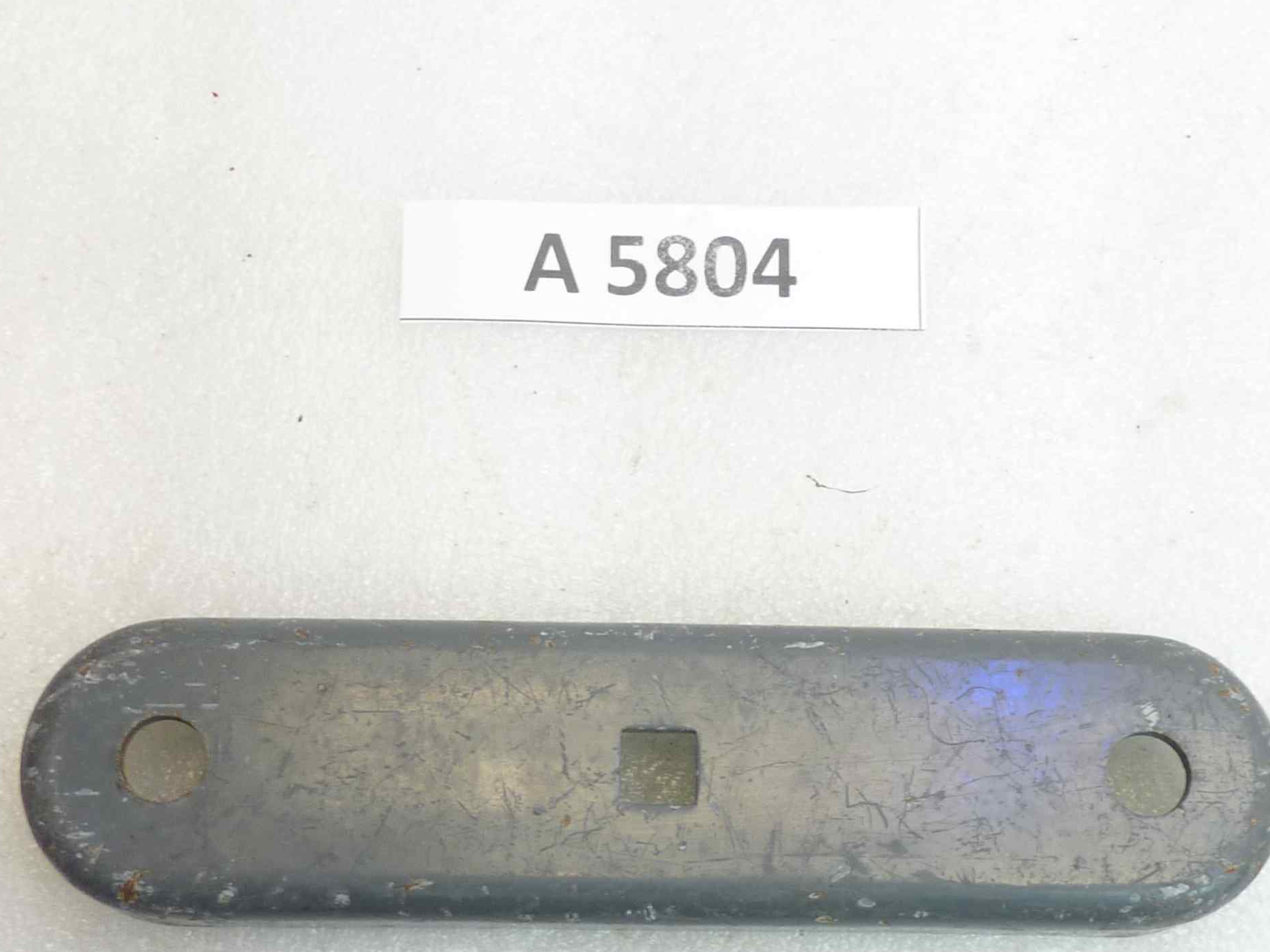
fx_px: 1908
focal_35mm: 52
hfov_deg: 36.8
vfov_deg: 27.9
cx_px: 643
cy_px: 613
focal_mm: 4.4
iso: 80
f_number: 3.3
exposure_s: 1/15
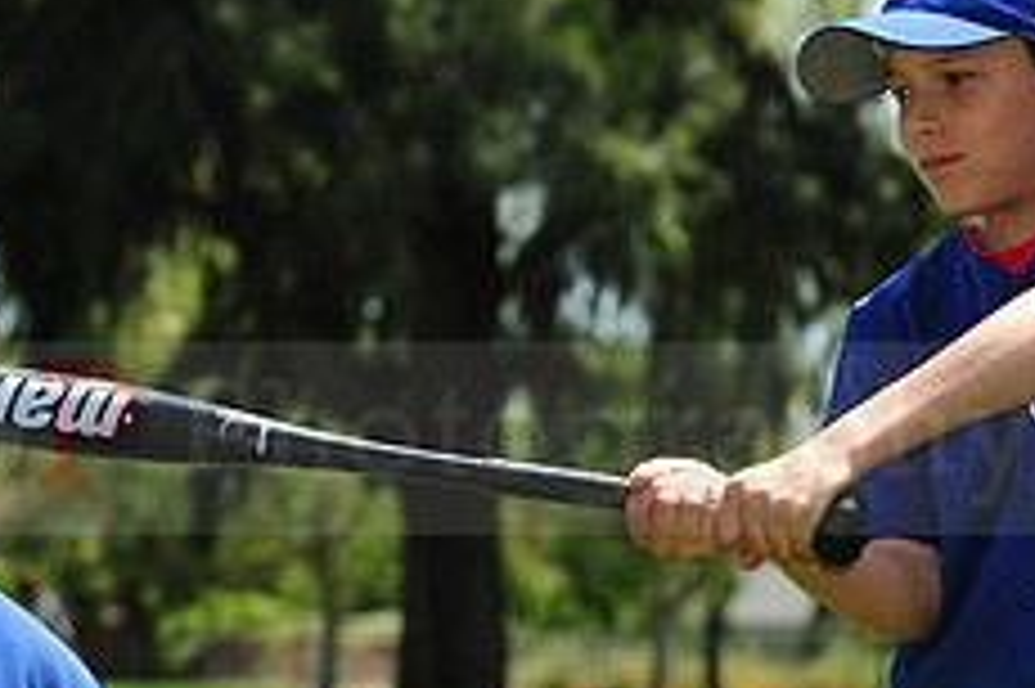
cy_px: 400
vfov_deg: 6.3
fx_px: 6234
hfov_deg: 9.5
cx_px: 486
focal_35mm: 217
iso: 200
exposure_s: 1/640
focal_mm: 86
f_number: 5.6
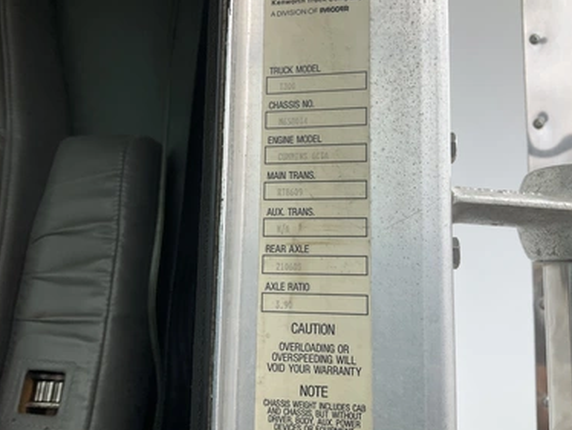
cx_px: 295
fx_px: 513
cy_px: 205
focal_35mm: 31
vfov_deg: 45.5
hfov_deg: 58.3
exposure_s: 1/613
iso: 25
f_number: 1.8
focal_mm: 3
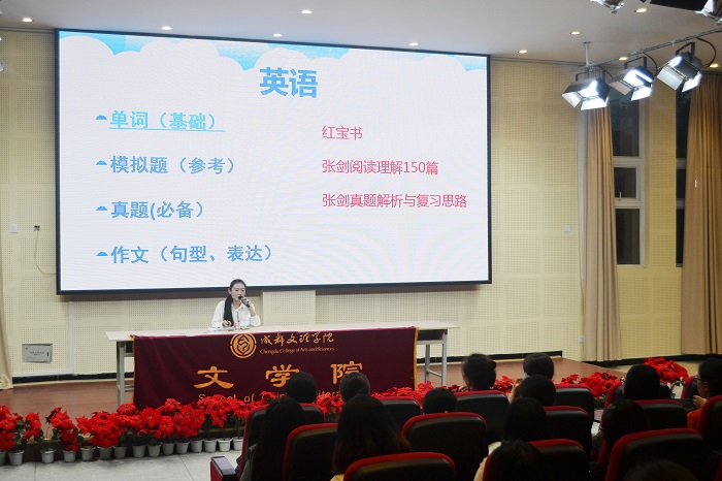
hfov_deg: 42.3
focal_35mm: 46
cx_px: 361
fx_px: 932
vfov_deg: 28.9
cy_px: 240
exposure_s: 1/100
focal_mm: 31
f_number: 5
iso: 400
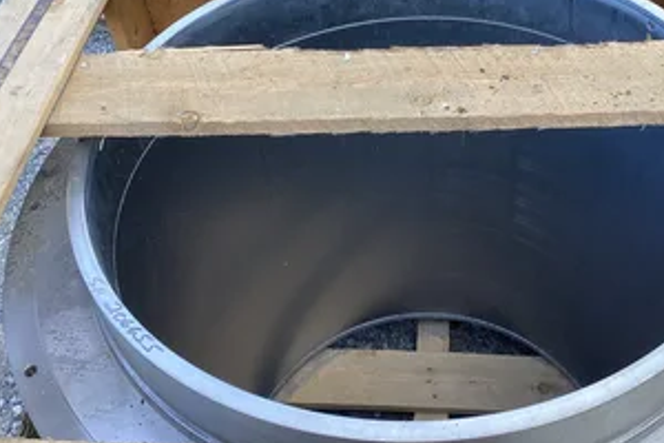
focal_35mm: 43
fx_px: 793
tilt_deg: -46.2
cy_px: 177
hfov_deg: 45.2
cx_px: 390
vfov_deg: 31.1
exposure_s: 1/120
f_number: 2.4
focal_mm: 3.3
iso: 64
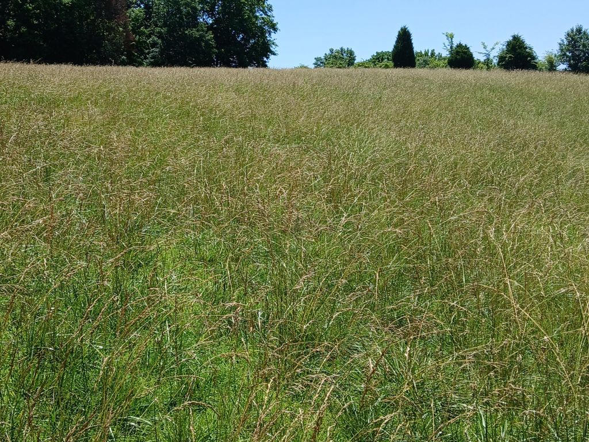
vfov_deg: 53.1
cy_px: 221
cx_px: 294
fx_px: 442
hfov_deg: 67.3
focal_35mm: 26
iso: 20
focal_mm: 3.98
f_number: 1.8
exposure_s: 1/435
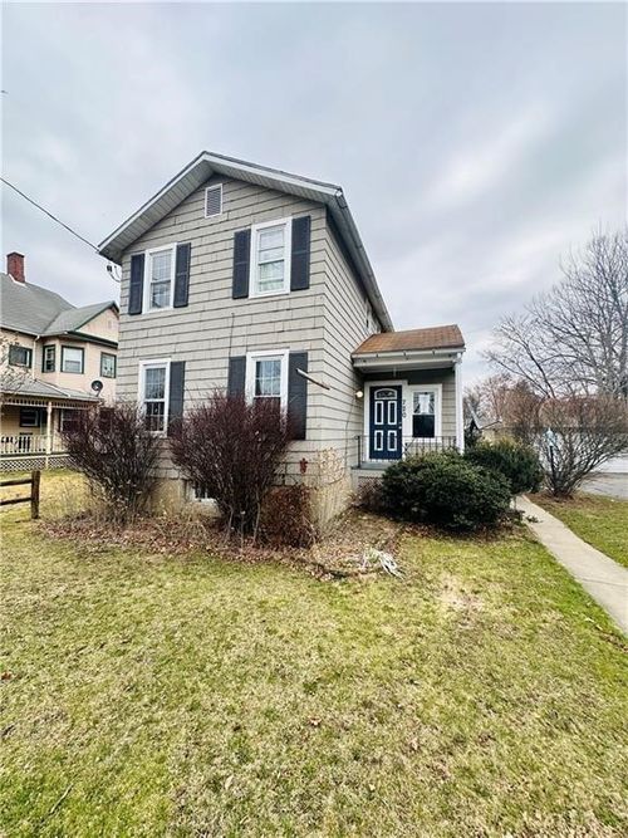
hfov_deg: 85.7
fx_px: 339
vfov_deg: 102.1
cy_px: 419
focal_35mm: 14
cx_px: 314
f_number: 2.2
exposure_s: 1/339
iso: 40
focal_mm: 2.22
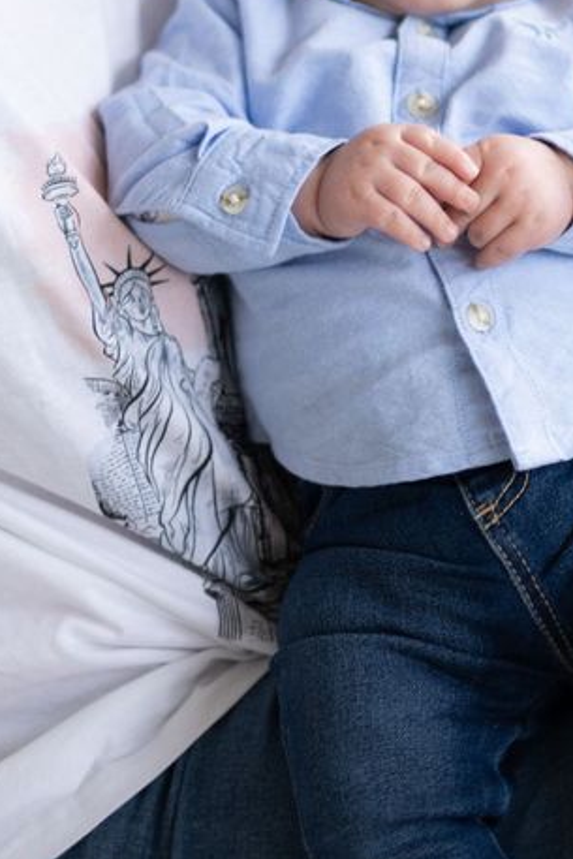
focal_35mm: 164
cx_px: 177
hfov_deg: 8.4
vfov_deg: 12.4
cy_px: -30
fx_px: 3912
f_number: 1.4
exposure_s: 1/250
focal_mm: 50
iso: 160
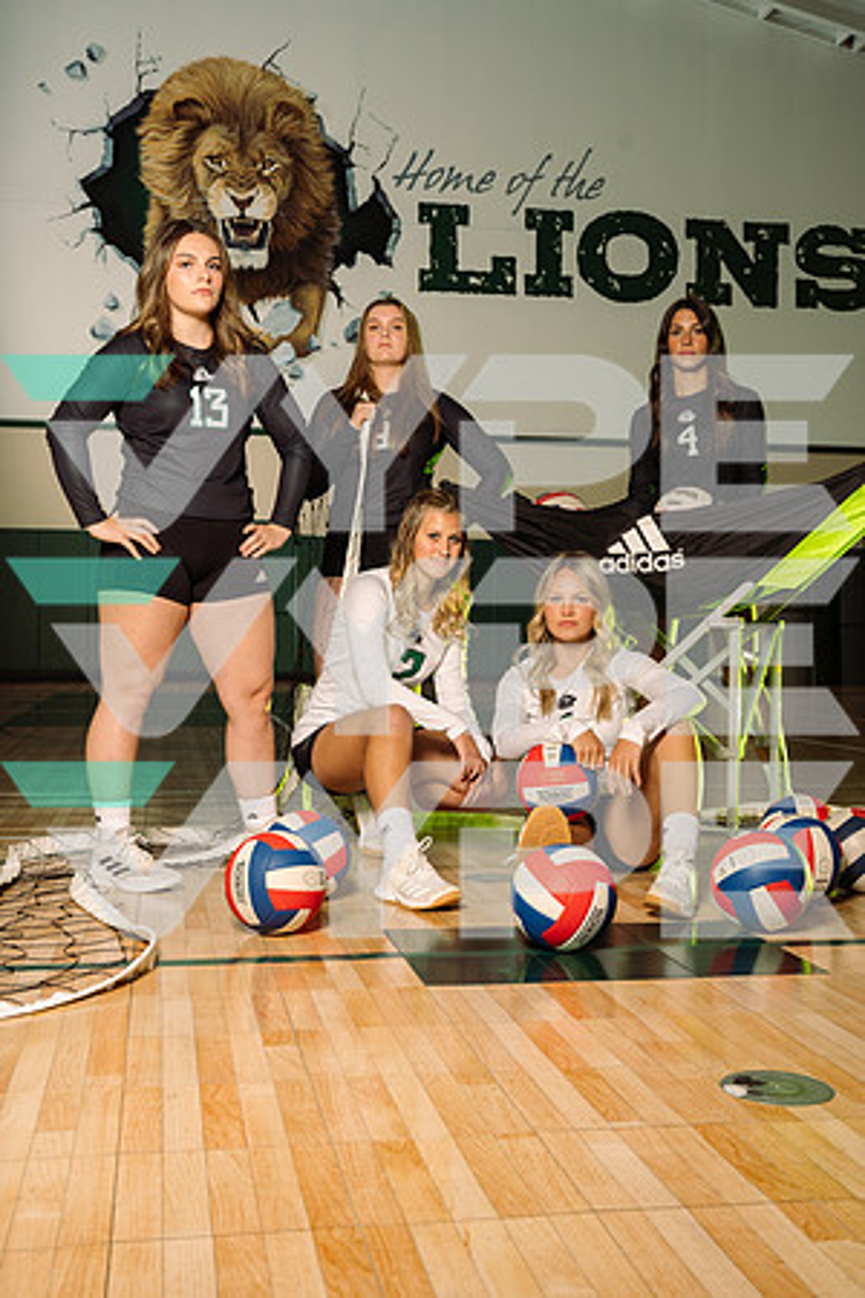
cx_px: 432
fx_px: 1478
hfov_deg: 32.6
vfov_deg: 47.4
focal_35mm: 41
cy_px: 649
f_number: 7.1
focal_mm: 41
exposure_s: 1/250
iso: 250
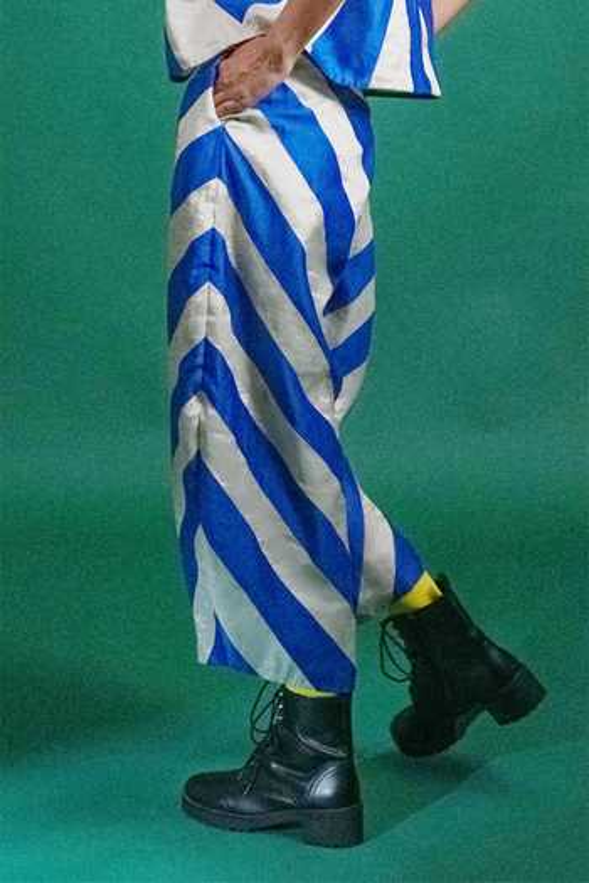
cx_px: 294
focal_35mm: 54
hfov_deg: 25.3
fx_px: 1313
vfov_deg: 37.2
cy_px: 442
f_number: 2.8
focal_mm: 53.5
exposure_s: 1/640
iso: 1600
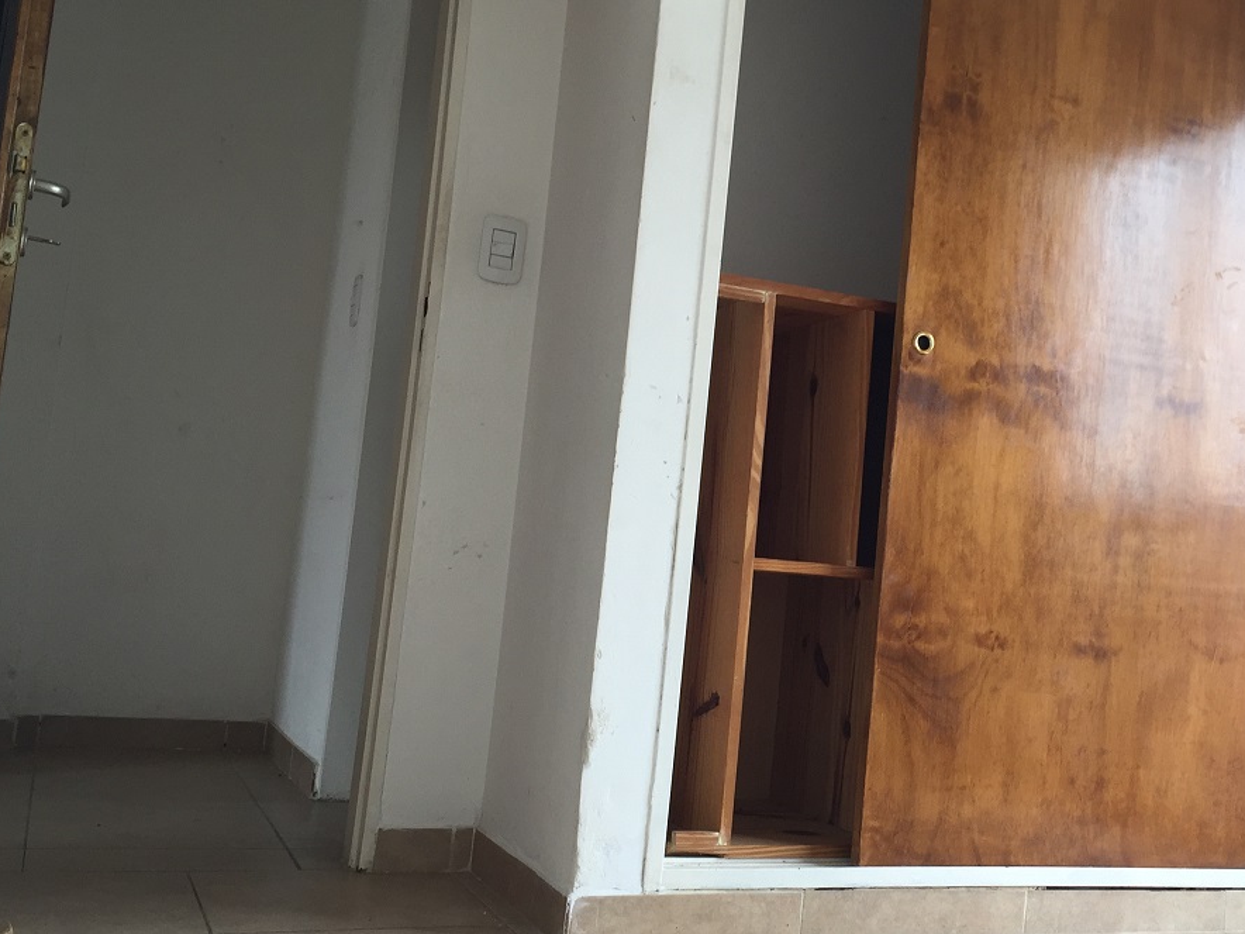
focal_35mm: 42
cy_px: 440
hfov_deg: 44.2
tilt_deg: +6.4
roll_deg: -5.8
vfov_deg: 34.3
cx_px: 821
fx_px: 1511
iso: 40
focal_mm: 4.15
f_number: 2.2
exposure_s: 1/50
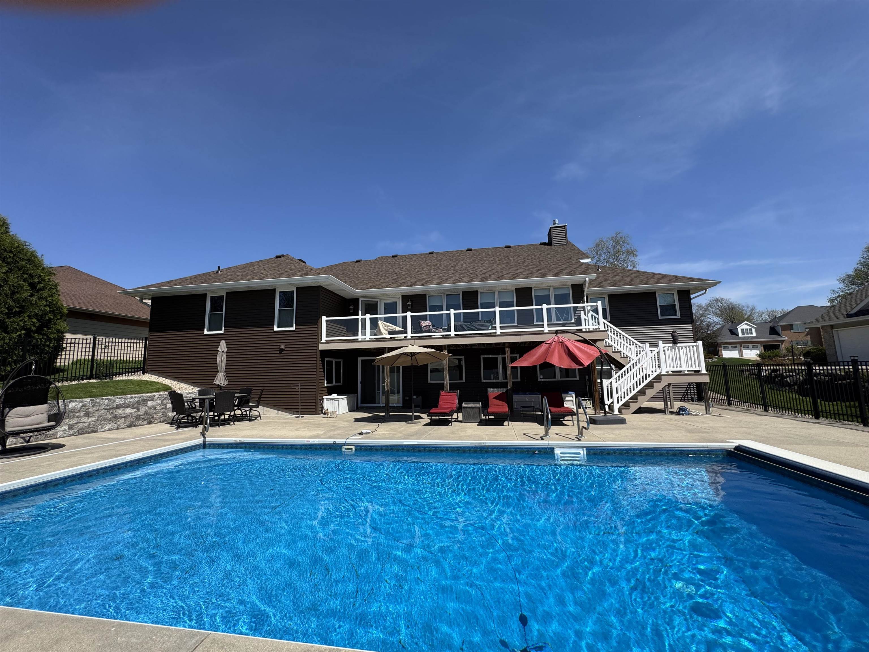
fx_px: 351
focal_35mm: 14
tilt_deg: +10.2
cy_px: 326
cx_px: 434
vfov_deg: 85.7
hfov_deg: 102.1
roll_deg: +2.0
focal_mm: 2.22
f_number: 2.2
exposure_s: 1/1927
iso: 50
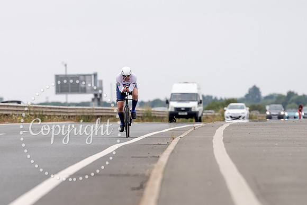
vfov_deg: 3.3
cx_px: 109
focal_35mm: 419
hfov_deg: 4.9
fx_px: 3574
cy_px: 186
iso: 100
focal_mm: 200
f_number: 3.2
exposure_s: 1/800
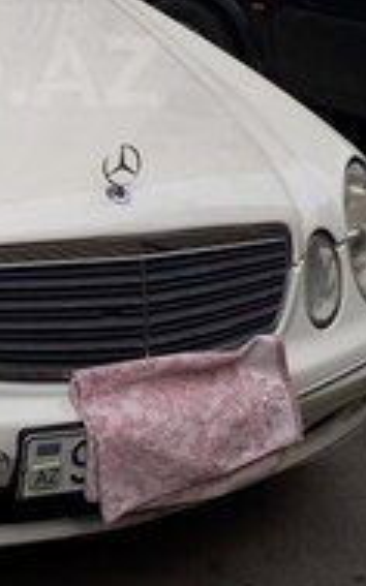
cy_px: 71
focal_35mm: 75
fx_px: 1198
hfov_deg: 16.6
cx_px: -81
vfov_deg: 26.7
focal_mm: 3.6
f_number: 1.9
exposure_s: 1/347
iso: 40
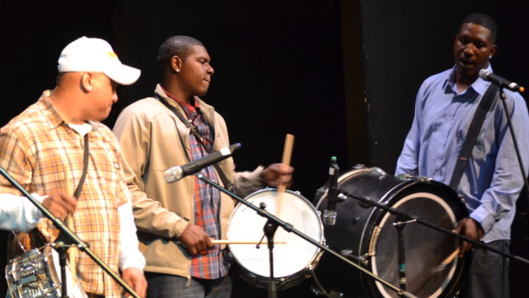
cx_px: 172
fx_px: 1807
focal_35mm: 129
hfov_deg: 16.6
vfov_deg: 9.4
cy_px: 205
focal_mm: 55
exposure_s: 1/15
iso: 1000
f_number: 4
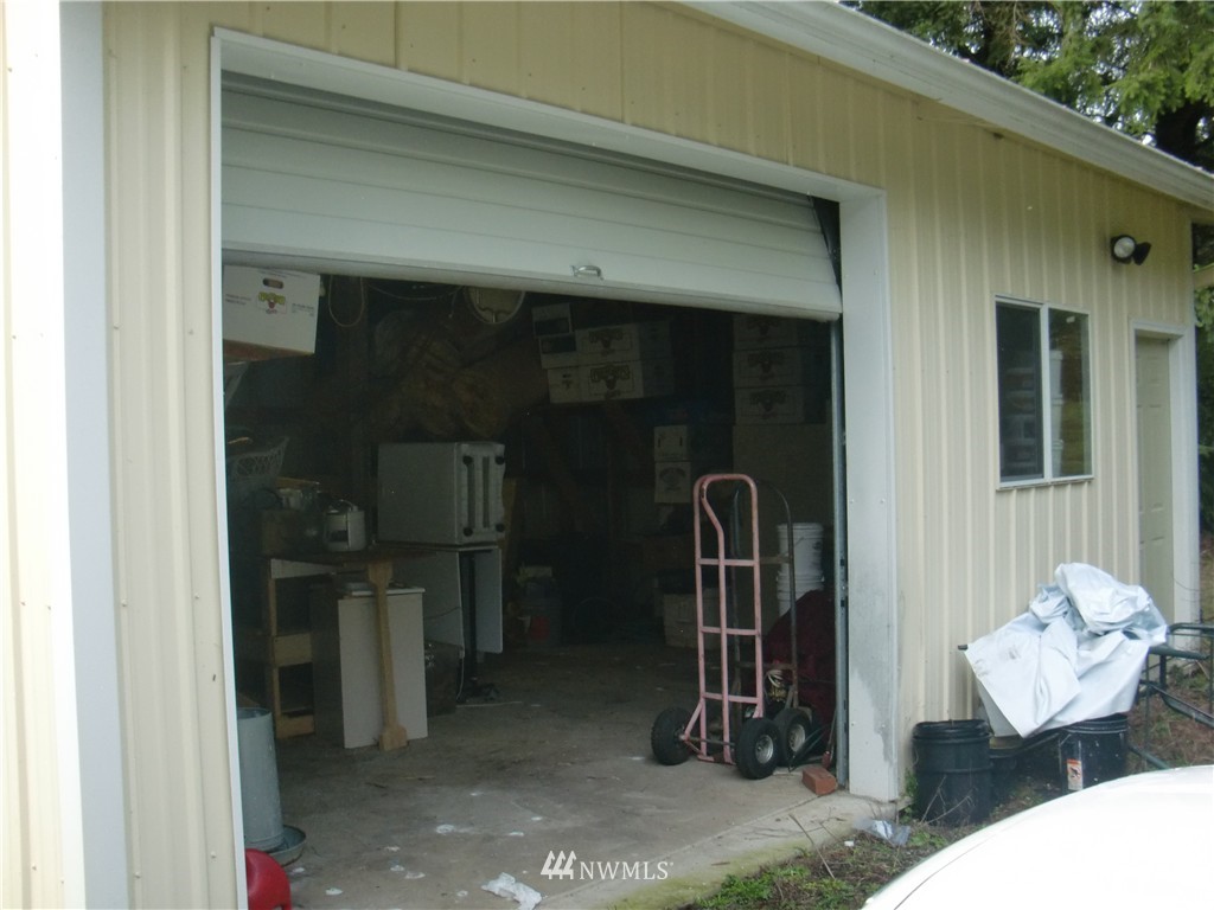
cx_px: 607
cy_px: 455
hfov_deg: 49.0
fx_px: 1333
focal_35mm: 38
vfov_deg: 37.7
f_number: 3.9
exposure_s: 1/60
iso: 125
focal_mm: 6.66
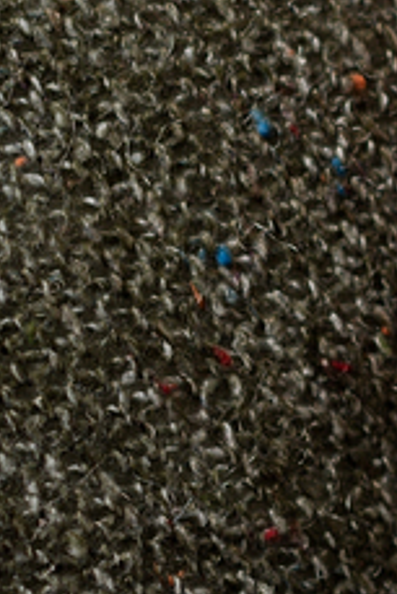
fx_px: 4327
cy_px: 69
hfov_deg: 5.1
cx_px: 934
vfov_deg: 7.8
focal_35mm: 262
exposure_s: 1/160
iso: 80
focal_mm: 50
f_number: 3.5
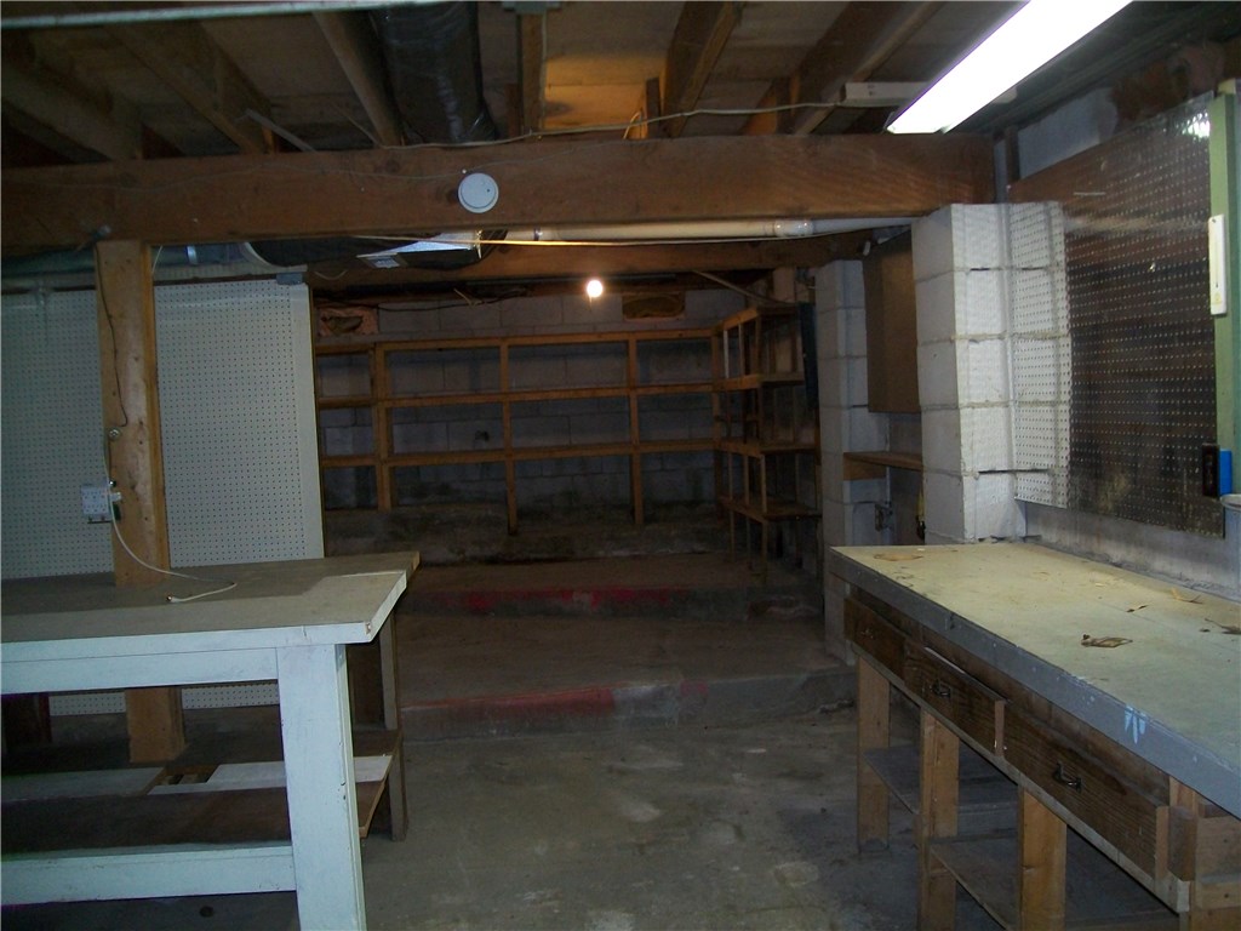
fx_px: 1219
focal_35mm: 34
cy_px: 466
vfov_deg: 41.8
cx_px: 620
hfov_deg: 54.0
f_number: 2.7
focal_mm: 6.1
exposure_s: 1/60
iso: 160
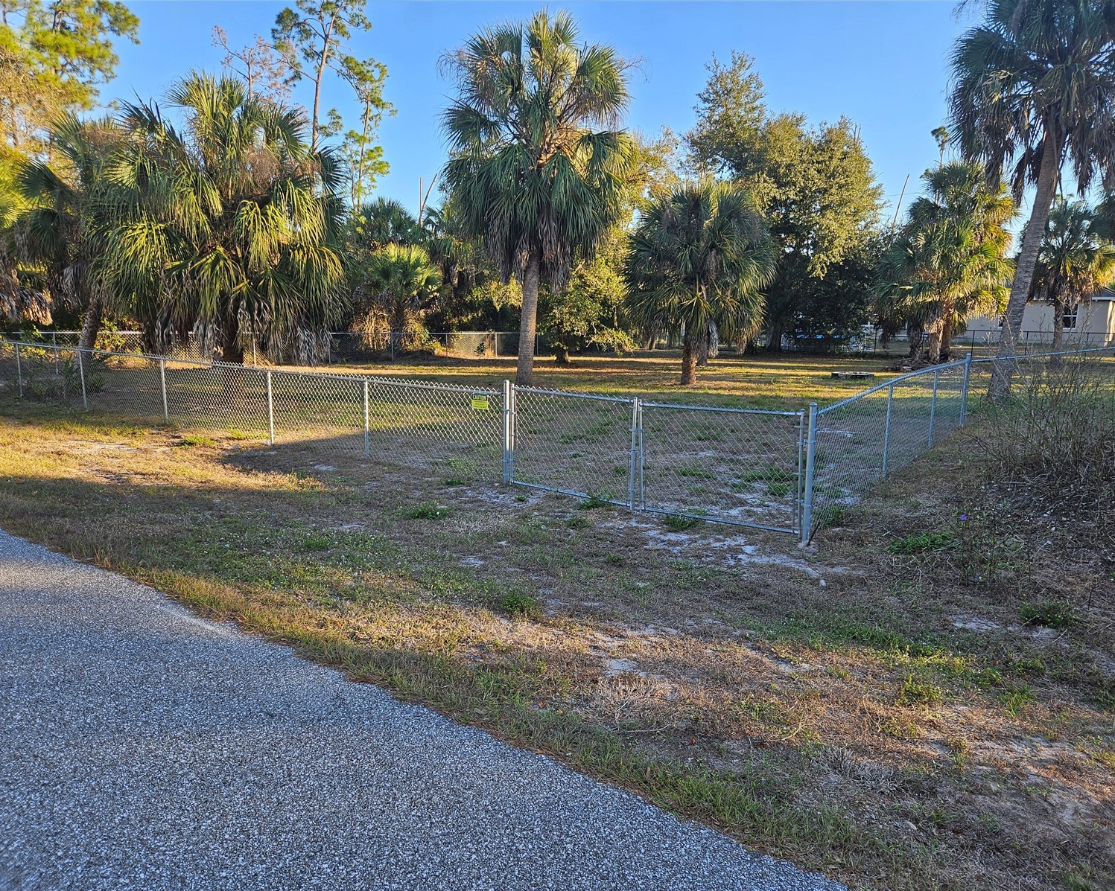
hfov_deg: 70.3
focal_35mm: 24
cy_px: 446
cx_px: 578
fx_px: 792
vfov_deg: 58.8
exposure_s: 1/289
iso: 25
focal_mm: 5.4
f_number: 1.8
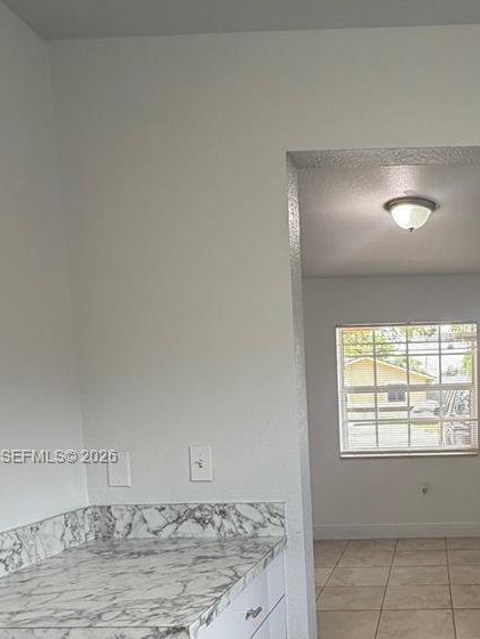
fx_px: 555
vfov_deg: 57.7
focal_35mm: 30
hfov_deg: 43.3
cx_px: 419
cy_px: 458
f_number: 2.2
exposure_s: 1/120
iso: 250
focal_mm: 2.22
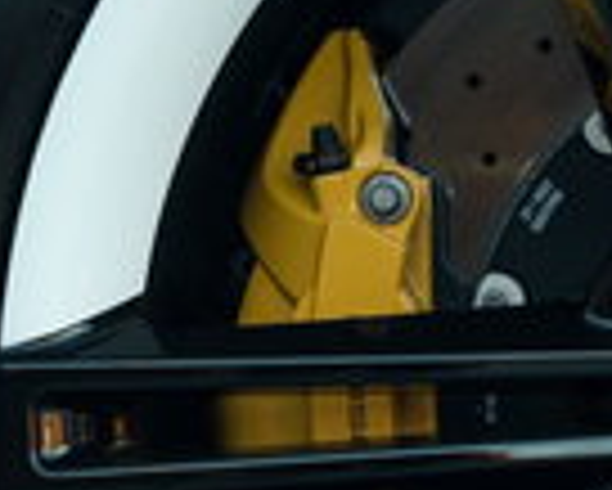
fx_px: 6725
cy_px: 369
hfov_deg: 5.2
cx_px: 801
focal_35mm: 371
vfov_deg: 4.2
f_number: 2.8
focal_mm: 70
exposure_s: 1/200
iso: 250
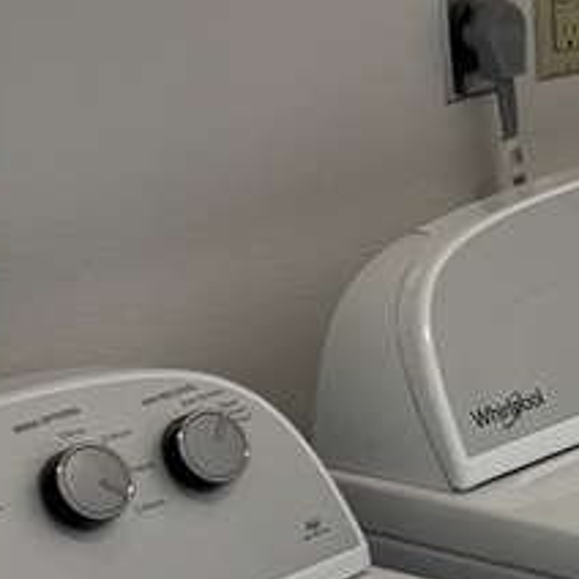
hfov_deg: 11.1
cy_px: 194
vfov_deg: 12.1
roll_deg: +0.8
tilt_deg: -13.9
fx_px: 2725
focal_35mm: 144
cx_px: 1136
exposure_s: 1/120
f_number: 1.78
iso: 80
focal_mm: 6.76
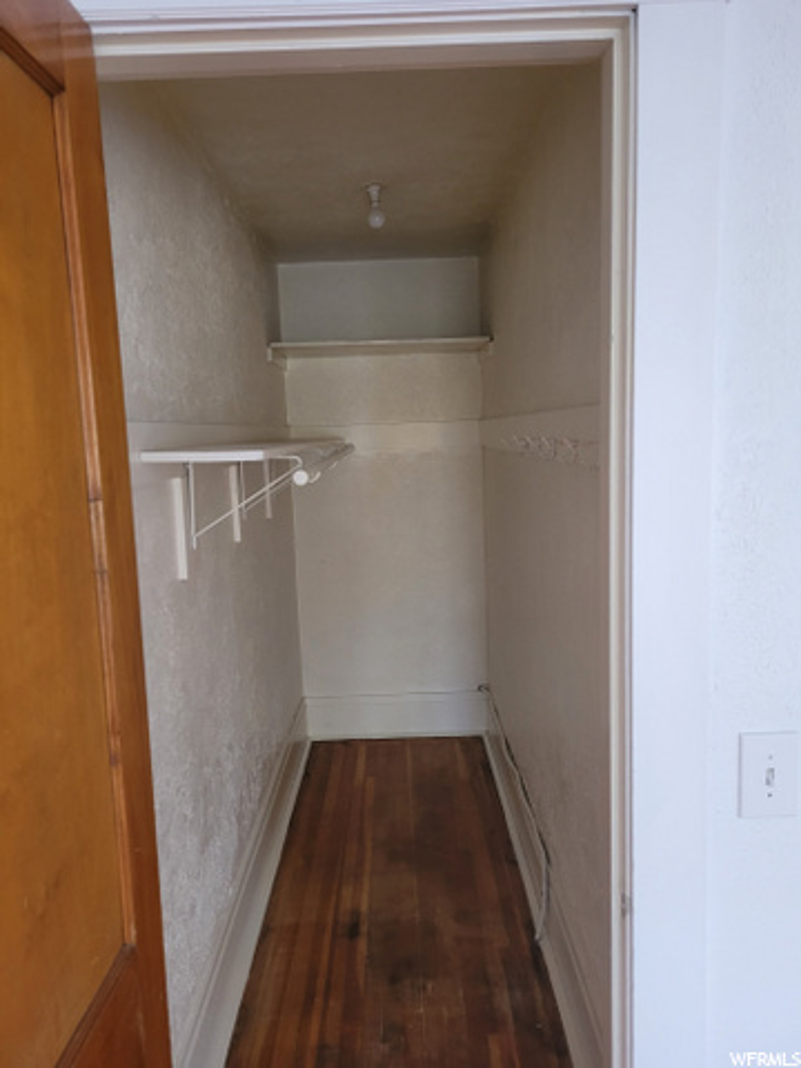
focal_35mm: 26
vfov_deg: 67.3
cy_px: 534
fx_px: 802
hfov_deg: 53.1
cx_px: 400
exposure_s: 1/39
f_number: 1.8
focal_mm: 5.4
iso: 250
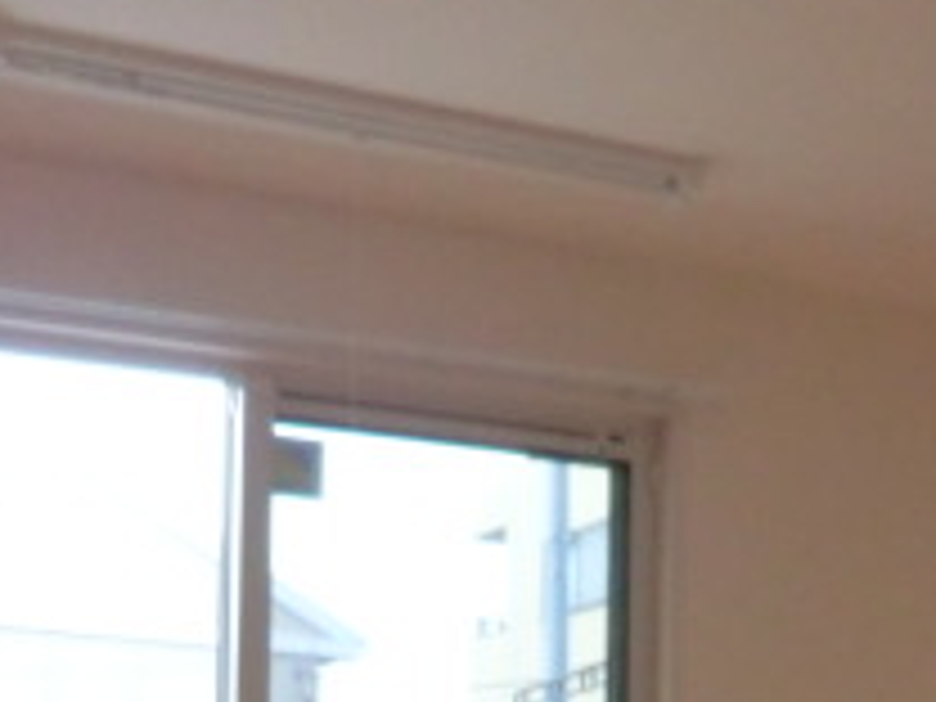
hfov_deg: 26.3
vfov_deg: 17.8
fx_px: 2001
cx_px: 482
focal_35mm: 74
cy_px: 1048
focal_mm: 4.3
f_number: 3.2
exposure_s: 1/60
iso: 400
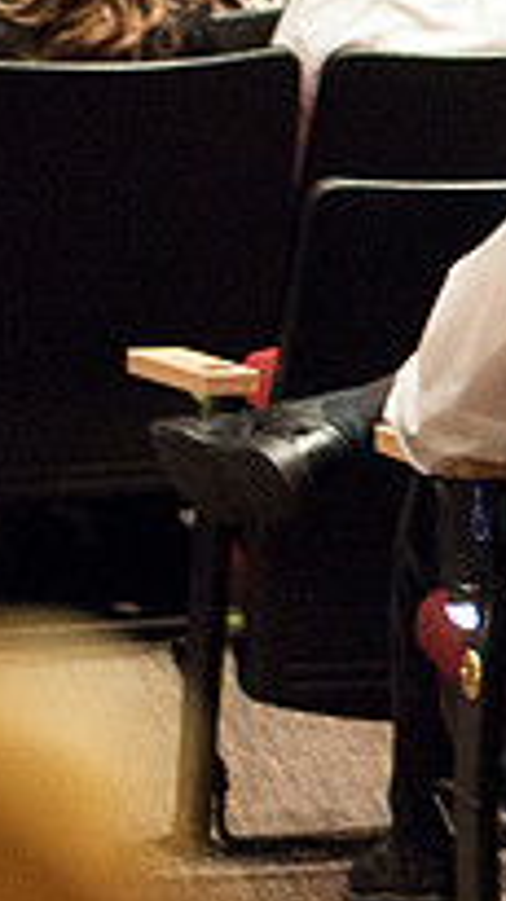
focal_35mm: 380
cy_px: 318
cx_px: 1204
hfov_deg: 3.2
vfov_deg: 5.7
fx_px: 9083
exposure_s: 1/25
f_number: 3.2
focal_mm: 70
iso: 2000
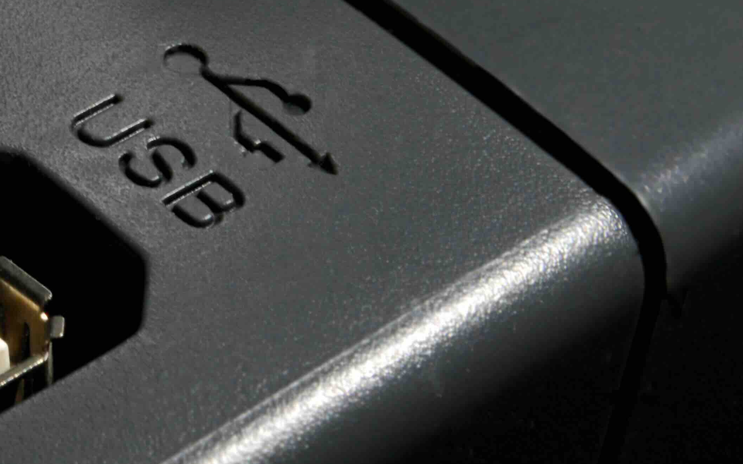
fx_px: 3137
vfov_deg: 8.5
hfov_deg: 13.4
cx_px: 67
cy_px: 215
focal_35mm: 155
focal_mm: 55
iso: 400
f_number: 29
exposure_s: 1/8
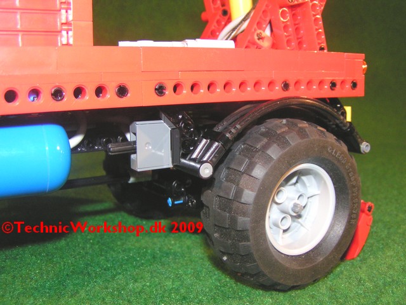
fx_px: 446
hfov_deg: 49.0
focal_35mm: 38
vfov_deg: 37.7
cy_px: 152
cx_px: 203
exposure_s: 1/40
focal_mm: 5.8
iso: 200
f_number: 2.8
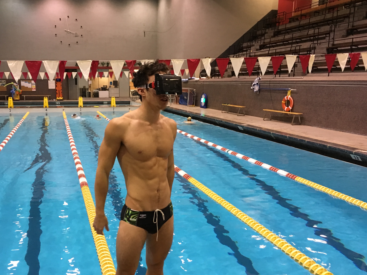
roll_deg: +0.1
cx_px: 143
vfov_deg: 39.5
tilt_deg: -12.3
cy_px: 163
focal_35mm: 36
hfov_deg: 50.9
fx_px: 382
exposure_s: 1/20
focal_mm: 4.15
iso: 200
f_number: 2.2
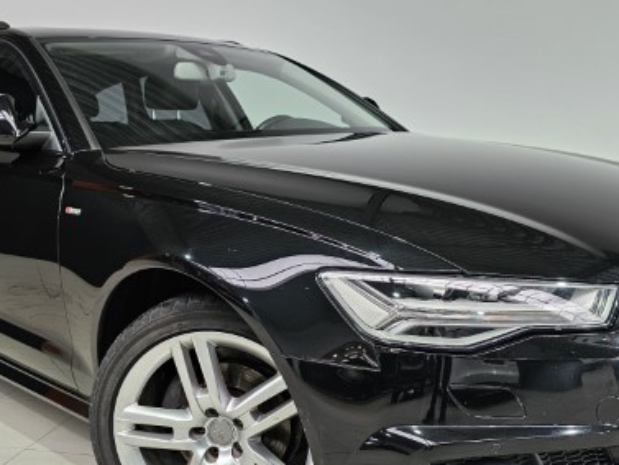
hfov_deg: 47.8
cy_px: 312
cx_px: 299
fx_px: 698
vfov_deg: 36.4
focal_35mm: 39
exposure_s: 1/180
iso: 160
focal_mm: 6.3
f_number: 1.7
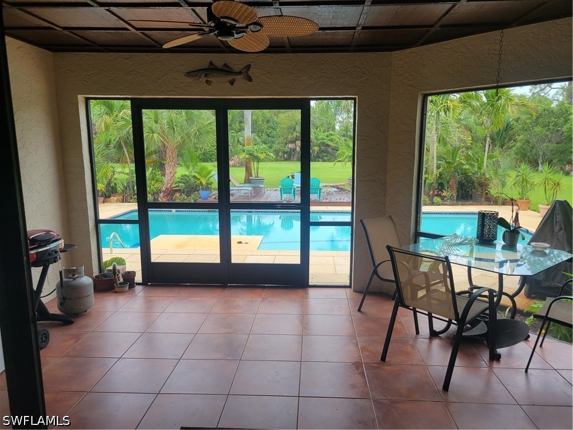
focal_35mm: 26
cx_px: 286
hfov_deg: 67.3
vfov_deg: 53.1
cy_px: 215
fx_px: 430
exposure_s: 1/245
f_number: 1.8
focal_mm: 5.4
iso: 40
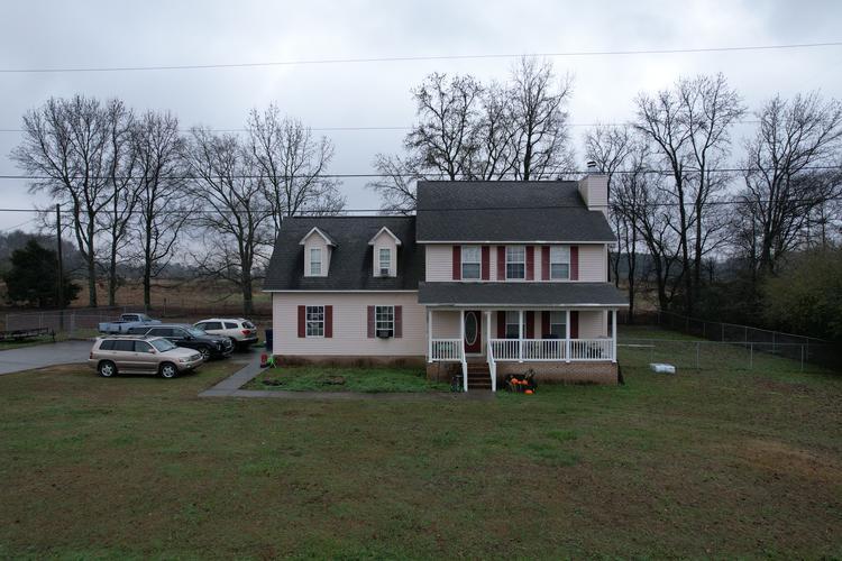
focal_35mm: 22
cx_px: 421
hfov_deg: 78.6
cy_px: 280
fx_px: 515
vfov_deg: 57.2
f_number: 2.8
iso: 100
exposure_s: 1/800
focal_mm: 8.38
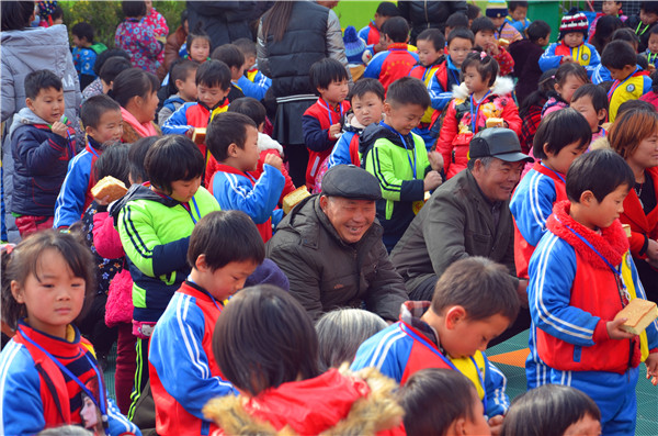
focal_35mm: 112
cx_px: 329
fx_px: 2051
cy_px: 218
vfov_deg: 12.1
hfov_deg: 18.2
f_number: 6.3
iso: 200
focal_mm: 75
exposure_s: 1/160
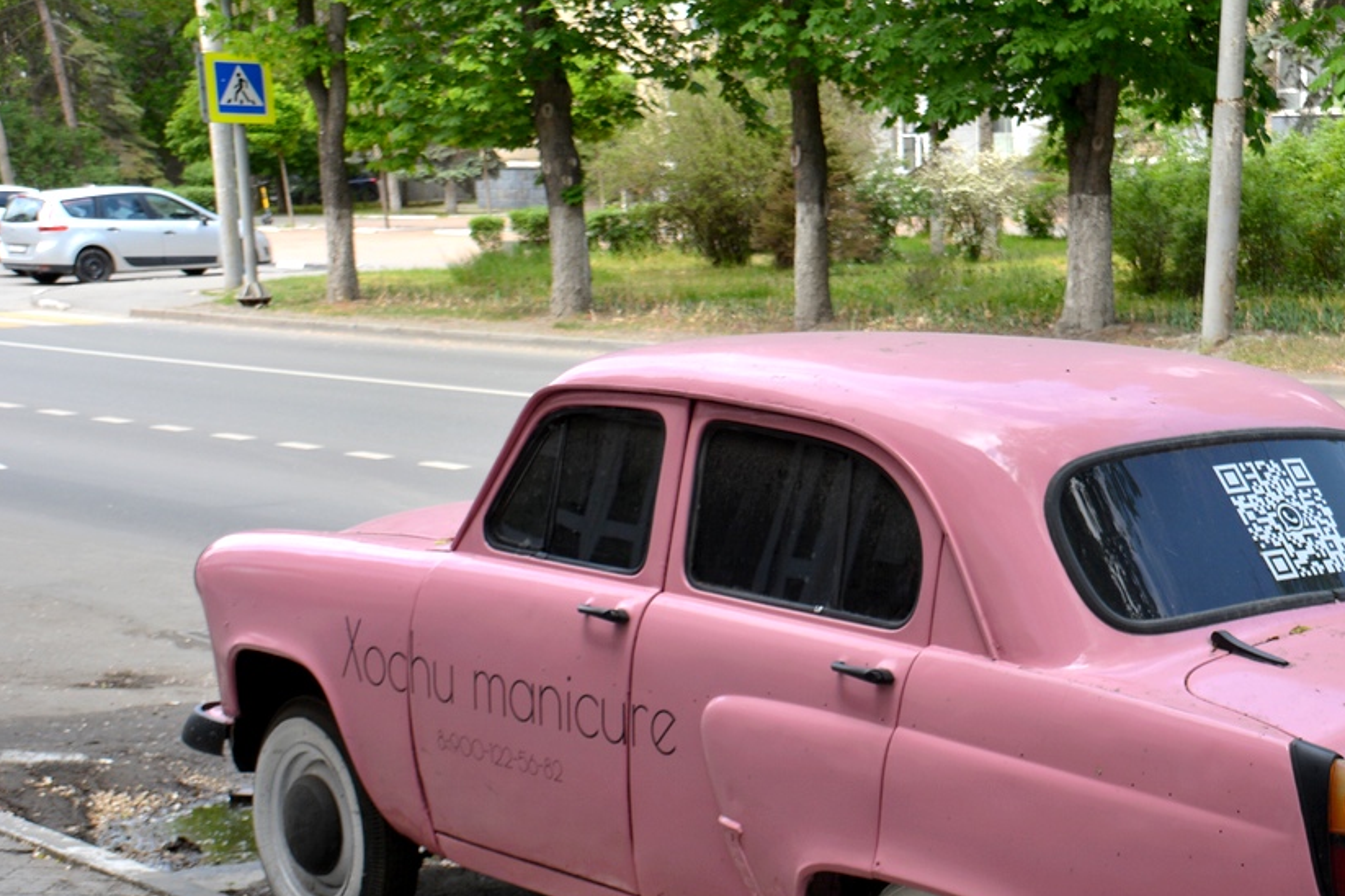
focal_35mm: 70
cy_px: 648
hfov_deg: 28.5
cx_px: 971
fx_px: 2614
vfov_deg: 19.3
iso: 200
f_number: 7.1
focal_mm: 32
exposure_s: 1/200
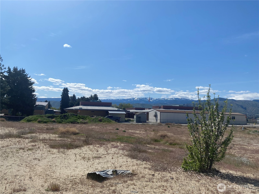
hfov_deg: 67.3
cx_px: 130
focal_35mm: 26
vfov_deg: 53.1
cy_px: 97
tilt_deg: +5.8
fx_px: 195
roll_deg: -1.2
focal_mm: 4.25
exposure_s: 1/5495
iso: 32
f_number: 1.8
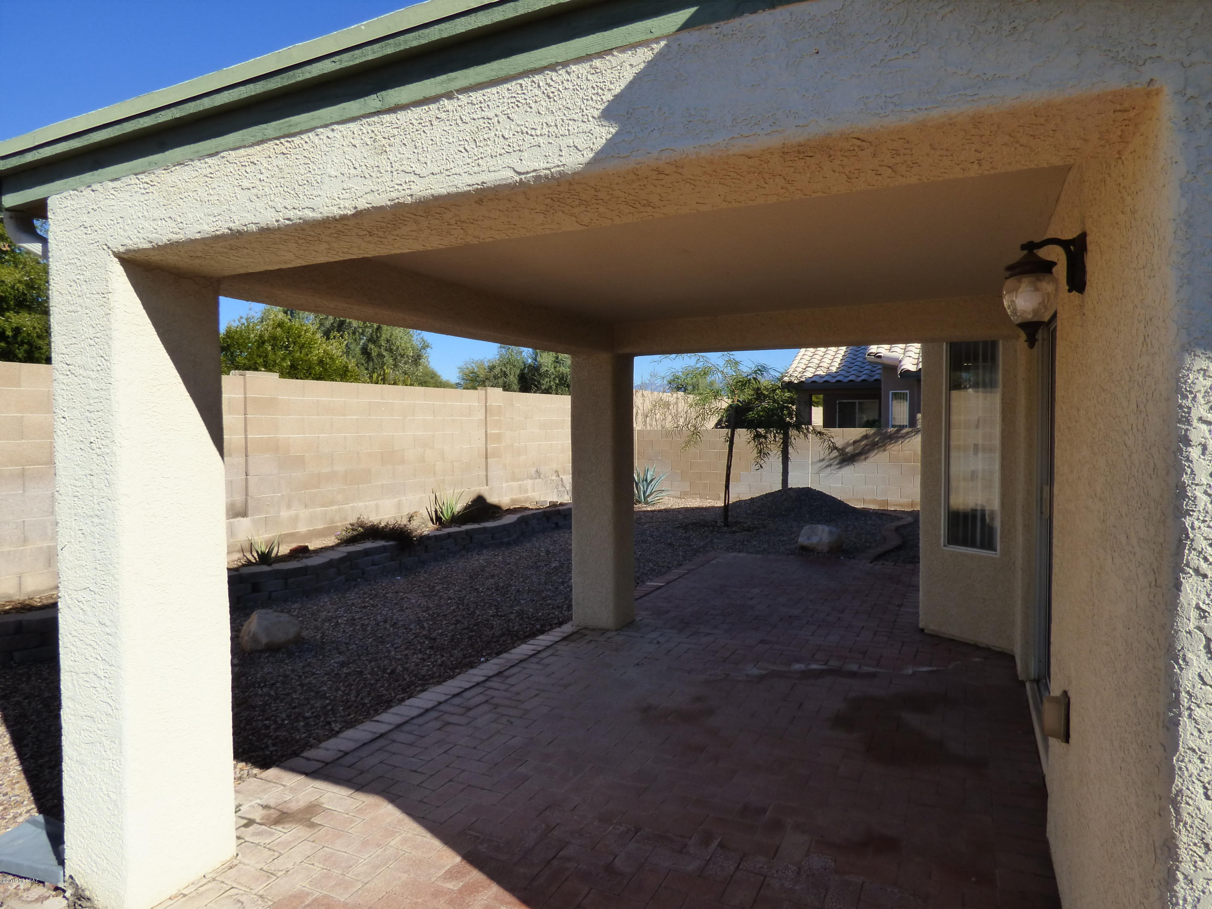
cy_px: 454
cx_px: 606
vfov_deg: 66.0
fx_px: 700
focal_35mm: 20
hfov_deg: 81.7
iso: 200
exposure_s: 1/800
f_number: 5
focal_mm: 3.58
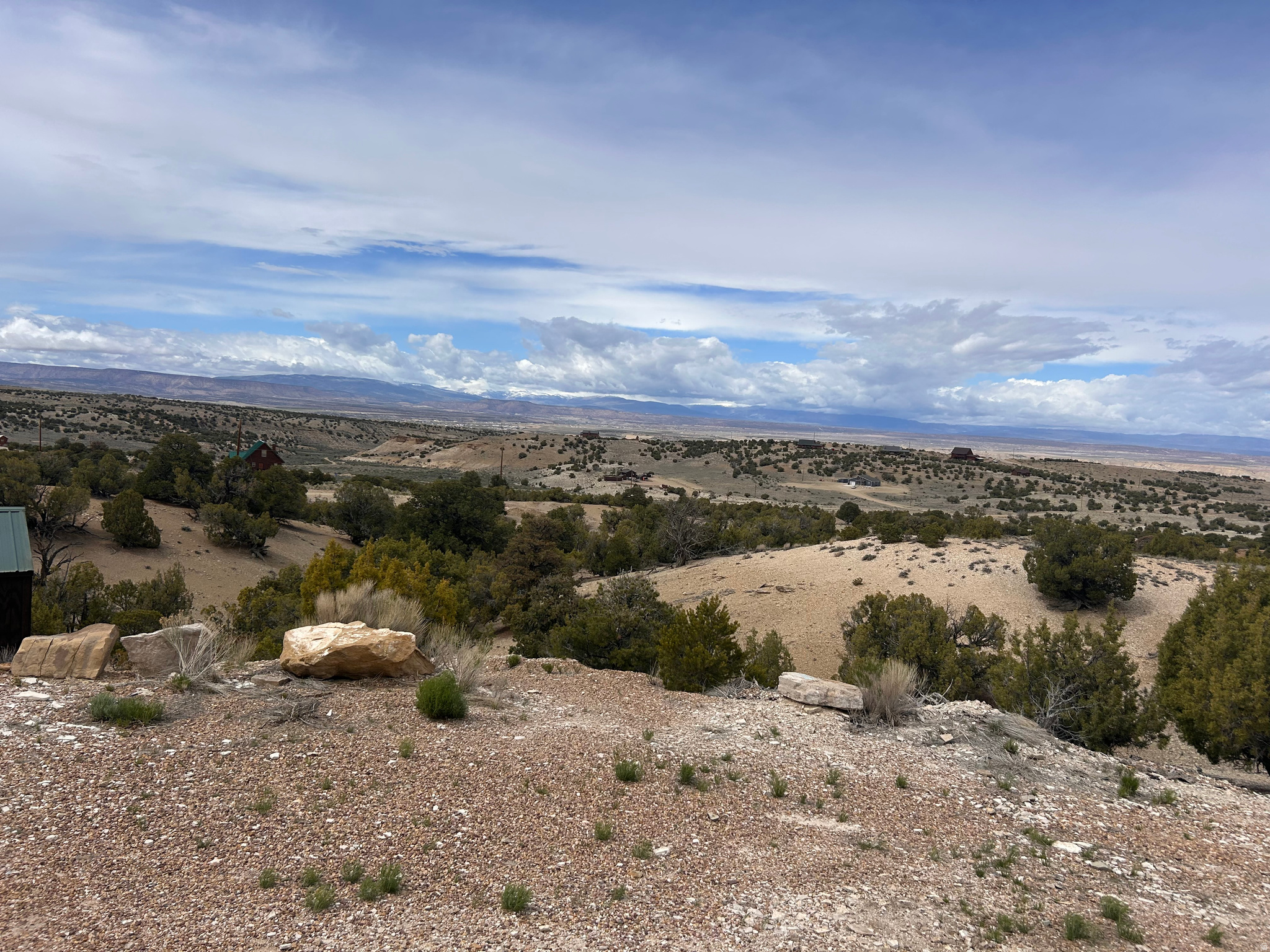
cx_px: 635
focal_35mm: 26
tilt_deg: -3.9
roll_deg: -3.9
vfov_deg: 53.1
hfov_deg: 67.3
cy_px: 476
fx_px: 954
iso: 50
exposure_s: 1/7463
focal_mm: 5.7
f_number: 1.5
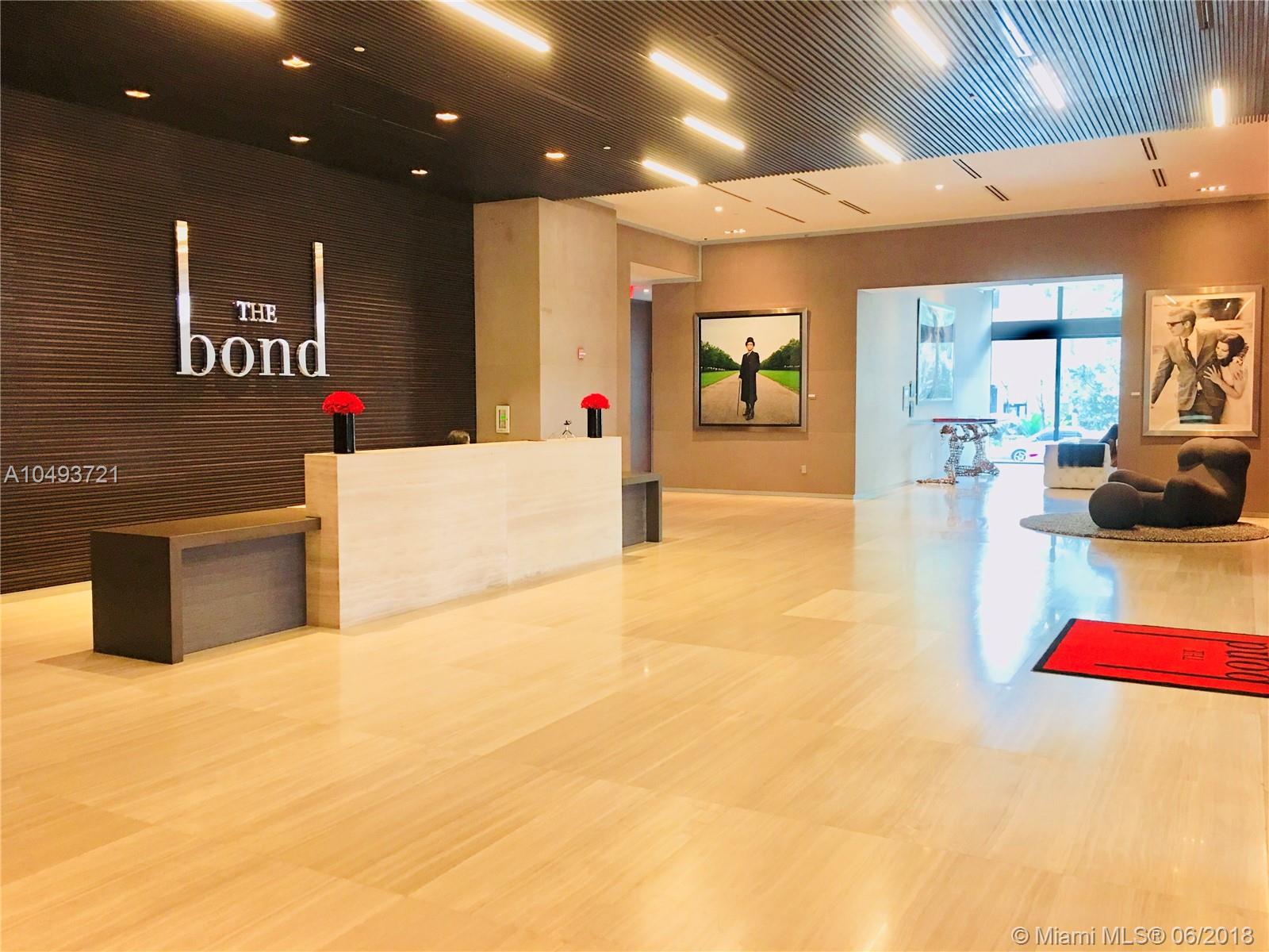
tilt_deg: -3.3
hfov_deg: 61.7
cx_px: 634
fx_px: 1063
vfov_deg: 48.2
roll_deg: +0.1
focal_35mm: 29
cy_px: 476
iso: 64
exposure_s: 1/15
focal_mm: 4.15
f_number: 2.2
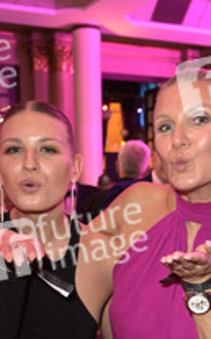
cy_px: 324
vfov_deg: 31.4
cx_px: 111
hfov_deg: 21.2
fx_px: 562
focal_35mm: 61
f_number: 5.6
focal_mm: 31
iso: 2500
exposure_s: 1/50
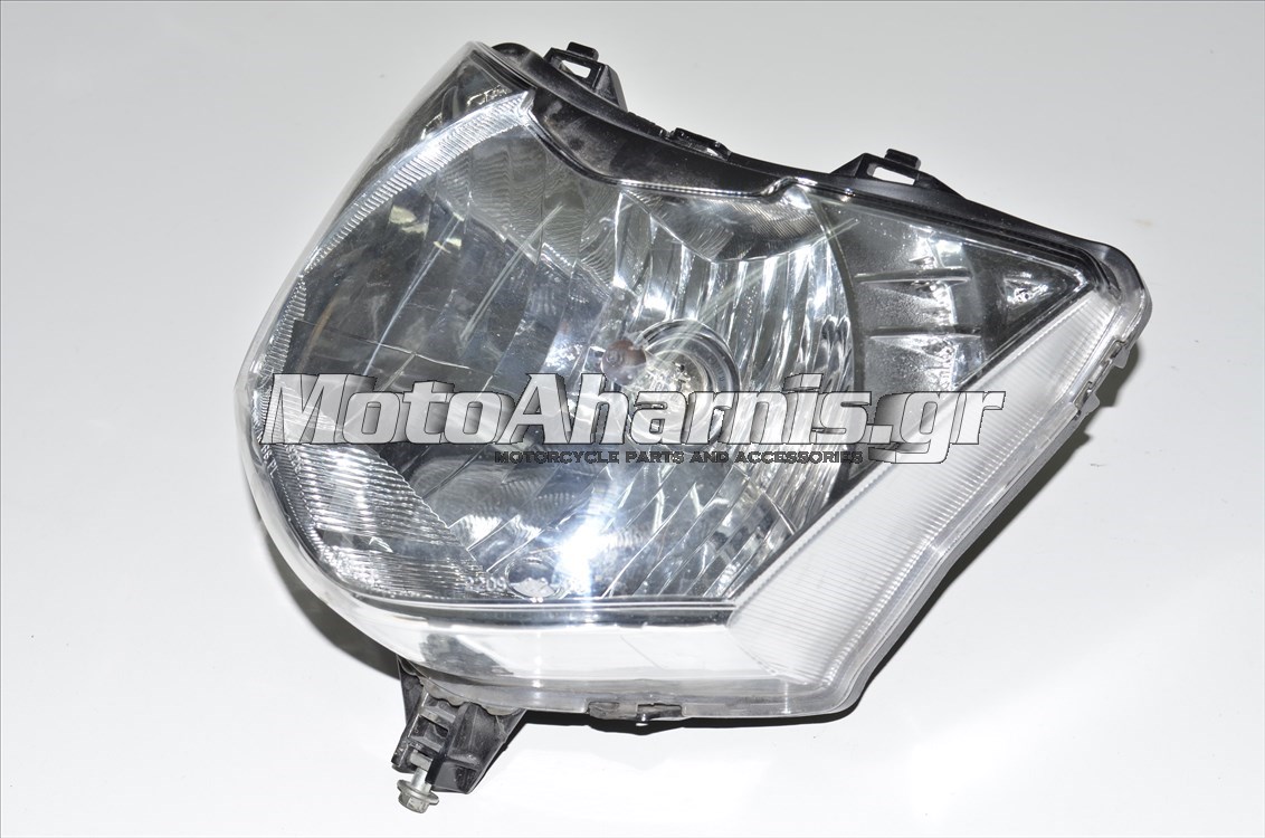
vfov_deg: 22.5
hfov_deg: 33.5
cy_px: 419
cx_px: 632
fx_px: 2104
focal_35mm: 60
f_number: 9
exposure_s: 1/100
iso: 160
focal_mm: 40
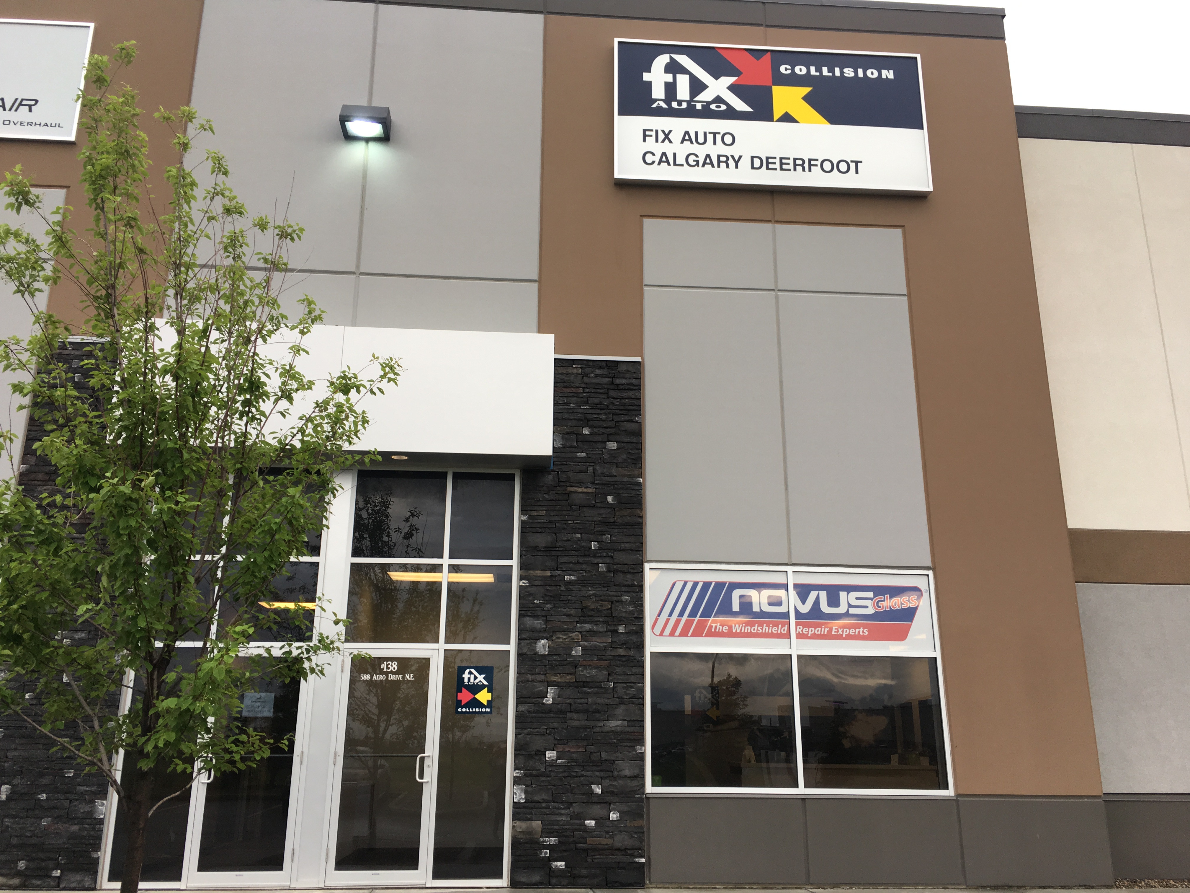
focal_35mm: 29
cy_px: 446
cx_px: 595
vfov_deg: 48.2
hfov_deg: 61.7
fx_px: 997
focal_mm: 4.15
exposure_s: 1/120
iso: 32
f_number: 2.2
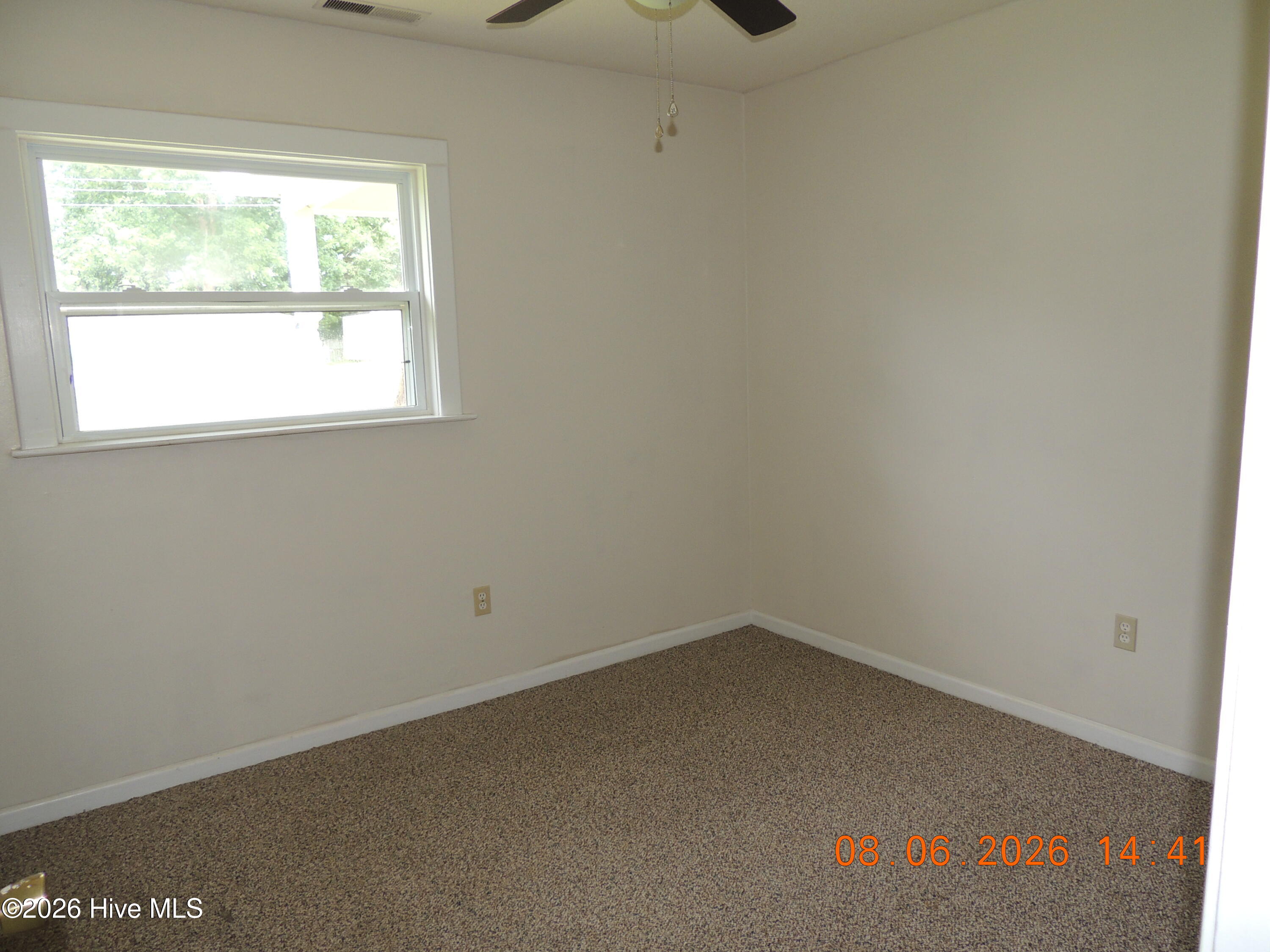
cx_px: 635
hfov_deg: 71.6
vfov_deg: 56.8
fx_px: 881
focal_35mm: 24
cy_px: 476
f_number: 3
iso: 200
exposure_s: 1/30
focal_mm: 4.3
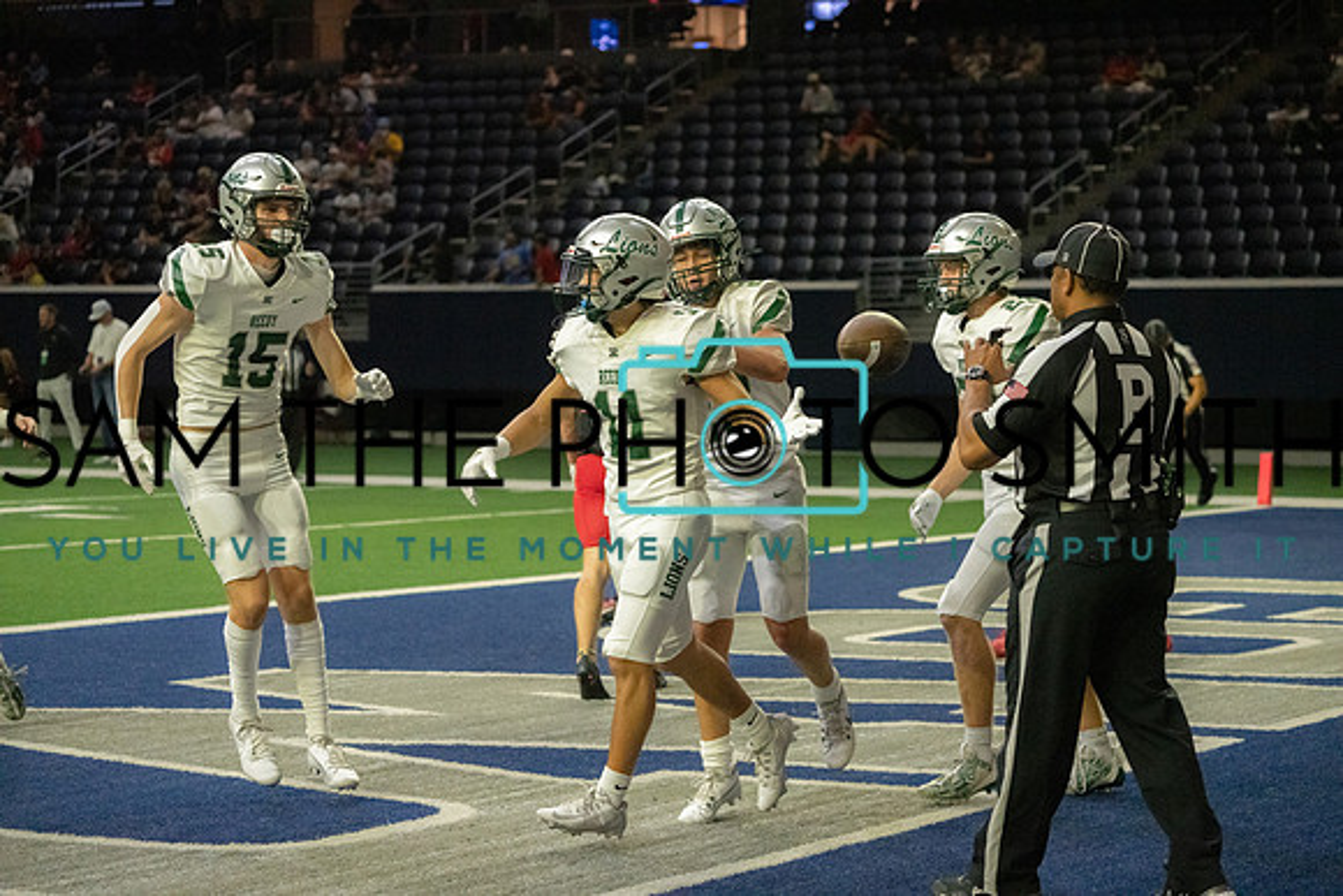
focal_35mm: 100
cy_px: 448
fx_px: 3731
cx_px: 672
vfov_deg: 13.7
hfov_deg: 20.4
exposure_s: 1/1250
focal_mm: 100
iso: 12800
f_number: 4.5
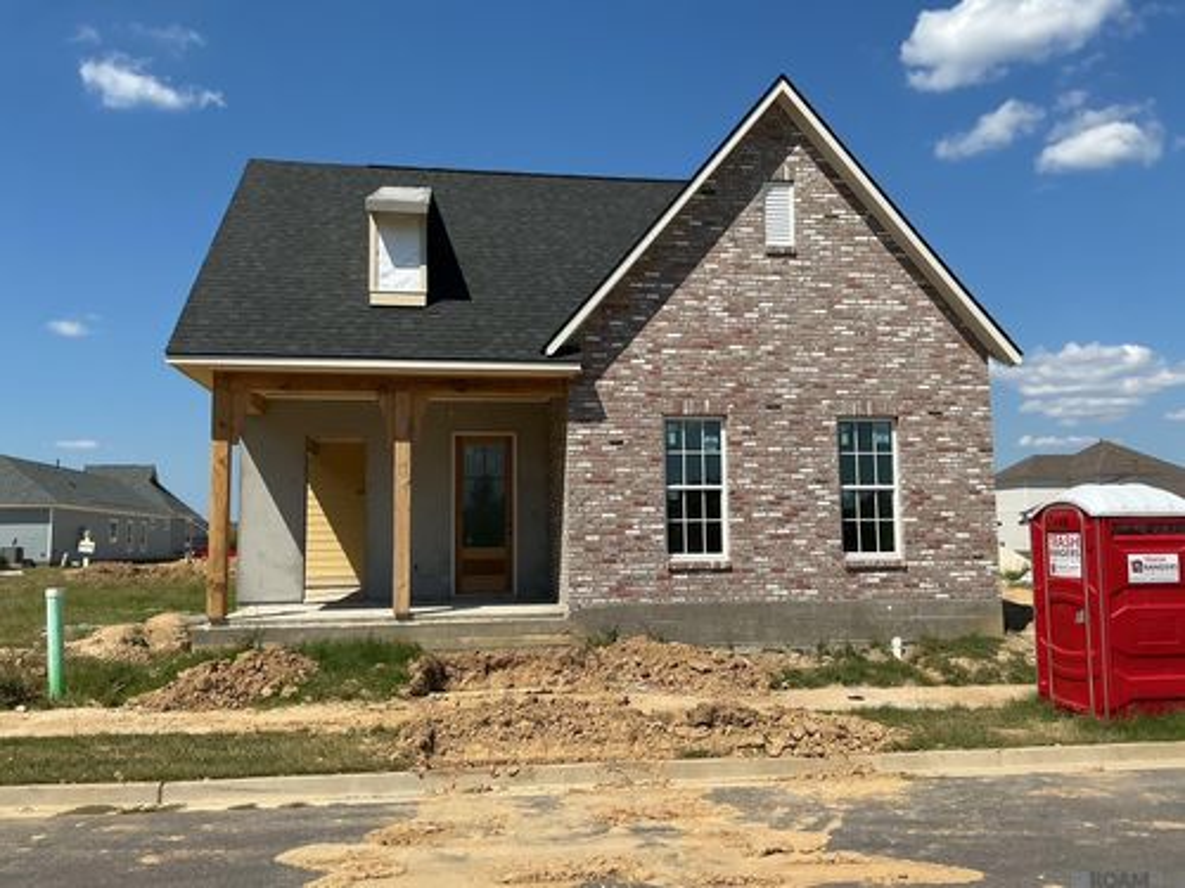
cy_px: 444
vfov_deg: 48.2
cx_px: 592
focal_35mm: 29
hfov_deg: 61.7
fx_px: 993
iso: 25
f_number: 1.8
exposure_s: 1/2801
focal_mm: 3
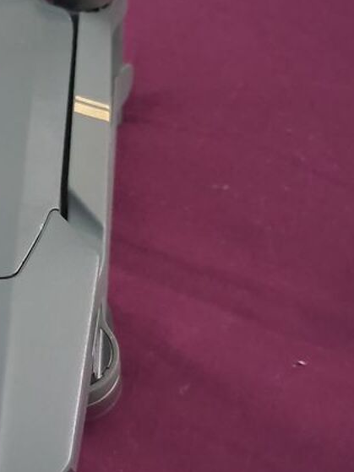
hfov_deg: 22.8
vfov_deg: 31.2
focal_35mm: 62
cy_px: 261
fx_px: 846
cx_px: 4
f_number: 1.7
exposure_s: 1/10
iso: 800
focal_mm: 4.32
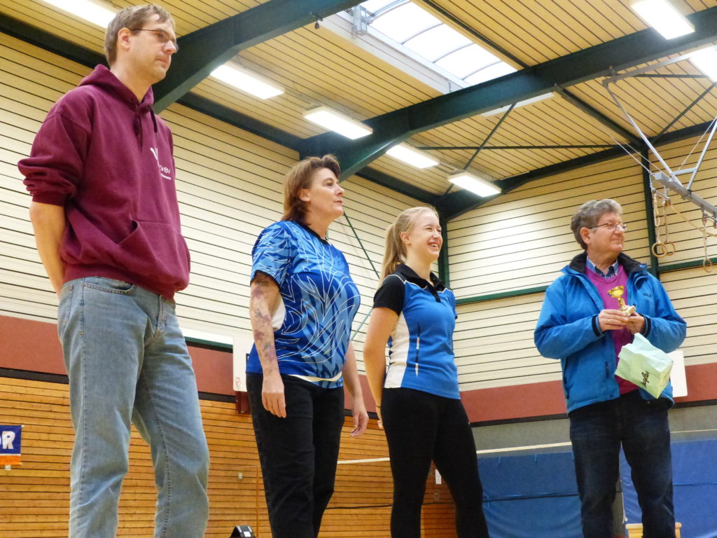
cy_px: 269
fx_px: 1119
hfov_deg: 35.5
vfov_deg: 27.0
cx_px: 358
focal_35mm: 54
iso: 1600
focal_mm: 9.8
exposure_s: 1/100
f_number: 3.5
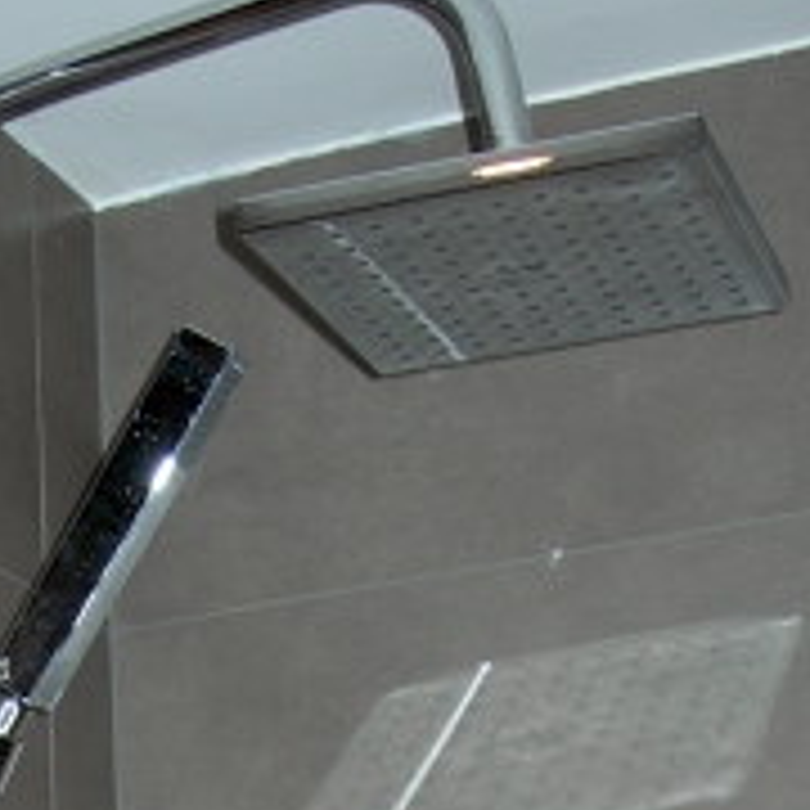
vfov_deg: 14.2
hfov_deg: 15.5
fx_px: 2965
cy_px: 1328
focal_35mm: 112
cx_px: 212
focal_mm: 7.8
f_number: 2.8
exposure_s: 1/60.1
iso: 50
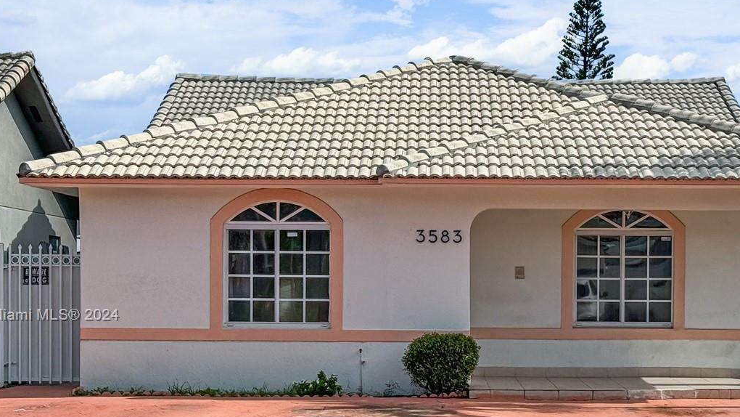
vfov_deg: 14.7
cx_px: 467
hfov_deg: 25.8
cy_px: 316
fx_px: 1609
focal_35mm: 82
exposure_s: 1/5400
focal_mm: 6.76
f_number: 1.8
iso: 64
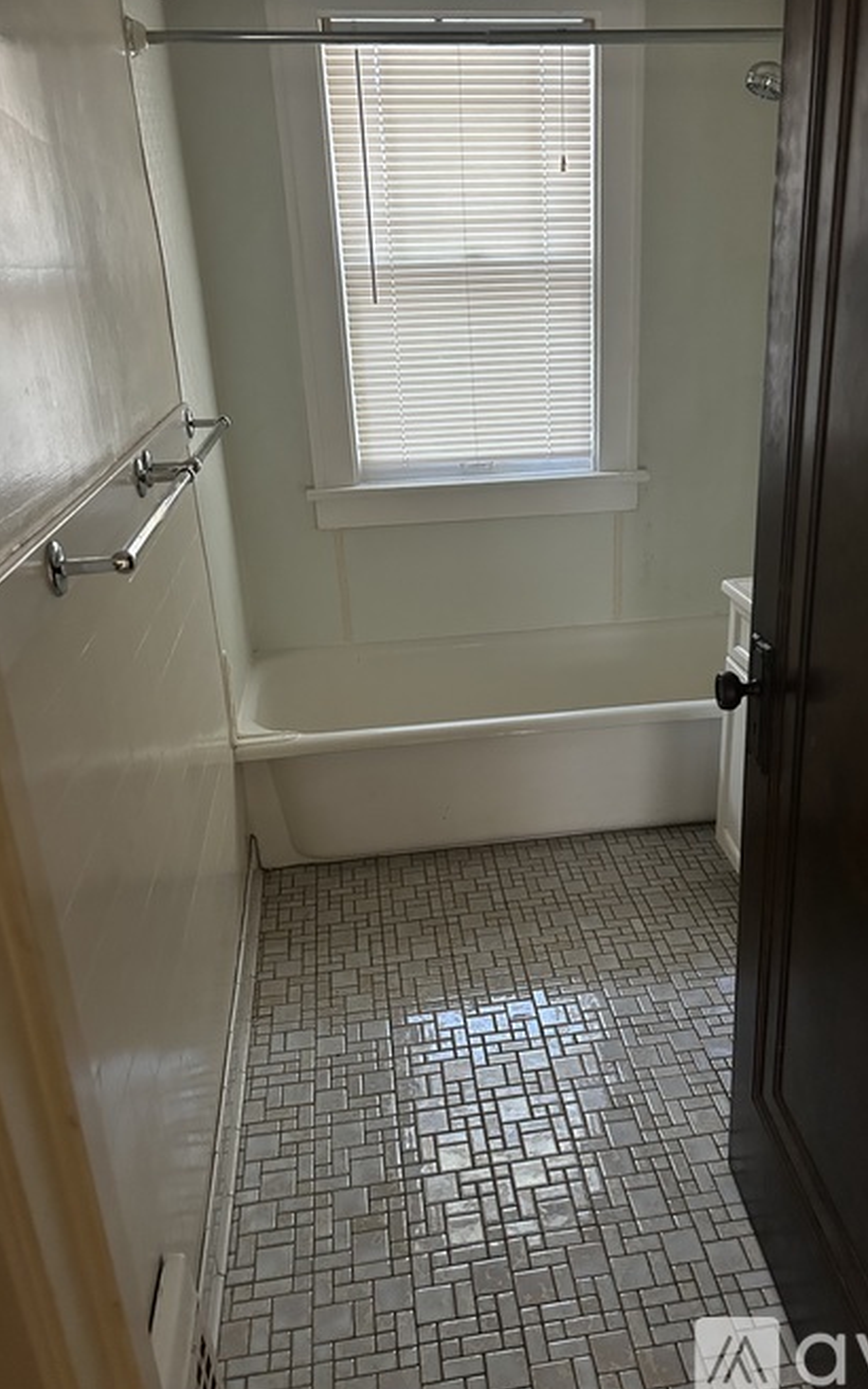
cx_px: 508
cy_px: 696
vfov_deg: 66.5
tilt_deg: -22.2
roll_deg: +1.6
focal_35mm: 28
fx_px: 1060
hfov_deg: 44.4
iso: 500
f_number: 1.5
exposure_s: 1/46
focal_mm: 5.7
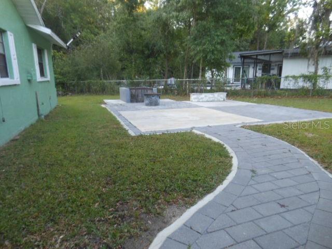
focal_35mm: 25
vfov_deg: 54.9
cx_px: 166
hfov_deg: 69.4
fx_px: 240
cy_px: 124
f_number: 3.2
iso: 125
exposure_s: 1/30
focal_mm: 4.5
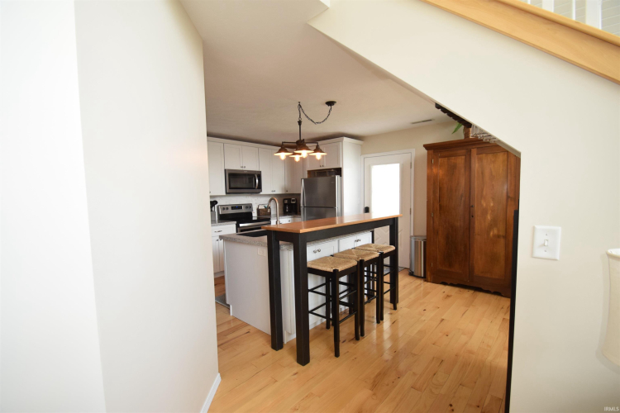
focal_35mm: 15
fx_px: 258
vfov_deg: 77.3
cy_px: 206
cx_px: 310
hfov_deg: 100.4
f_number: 5.6
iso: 720
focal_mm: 10
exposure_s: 1/125
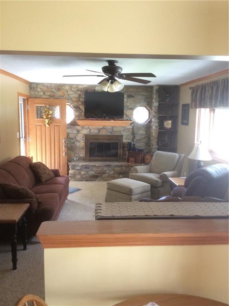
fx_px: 283
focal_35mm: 32
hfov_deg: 44.0
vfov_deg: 56.9
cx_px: 114
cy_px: 153
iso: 125
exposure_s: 1/24
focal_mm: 3.3
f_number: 2.4
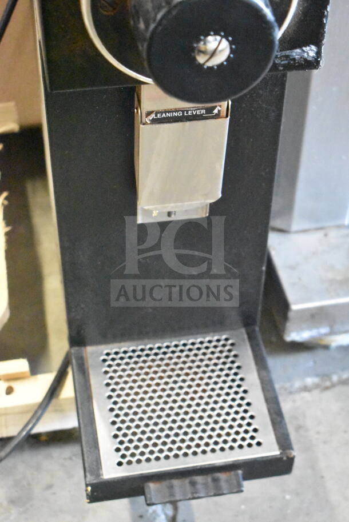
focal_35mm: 68
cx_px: 174
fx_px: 981
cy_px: 261
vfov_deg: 29.9
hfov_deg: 20.2
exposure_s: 1/80
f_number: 5
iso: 25600
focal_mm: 45
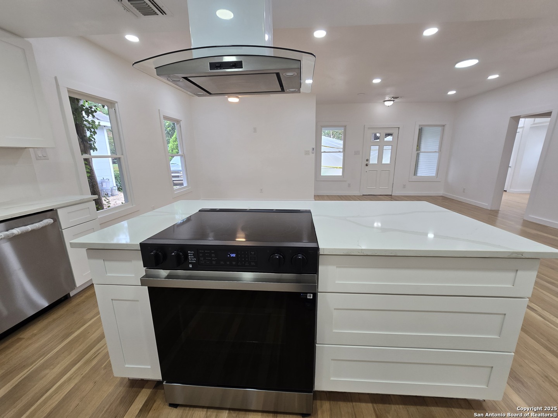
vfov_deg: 89.9
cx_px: 279
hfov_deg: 106.2
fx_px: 210
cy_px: 209
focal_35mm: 13
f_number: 2.2
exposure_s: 1/60
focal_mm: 2.2
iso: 64
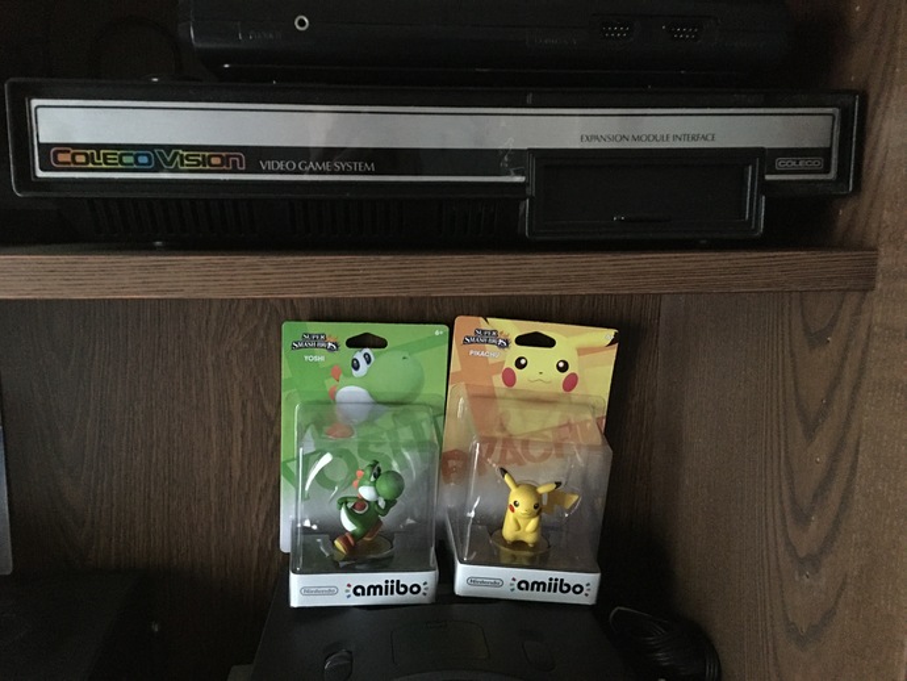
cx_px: 454
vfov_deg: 48.3
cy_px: 340
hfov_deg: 61.6
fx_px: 760
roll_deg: -1.1
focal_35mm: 29
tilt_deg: -9.2
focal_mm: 4.15
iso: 320
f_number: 2.2
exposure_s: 1/4
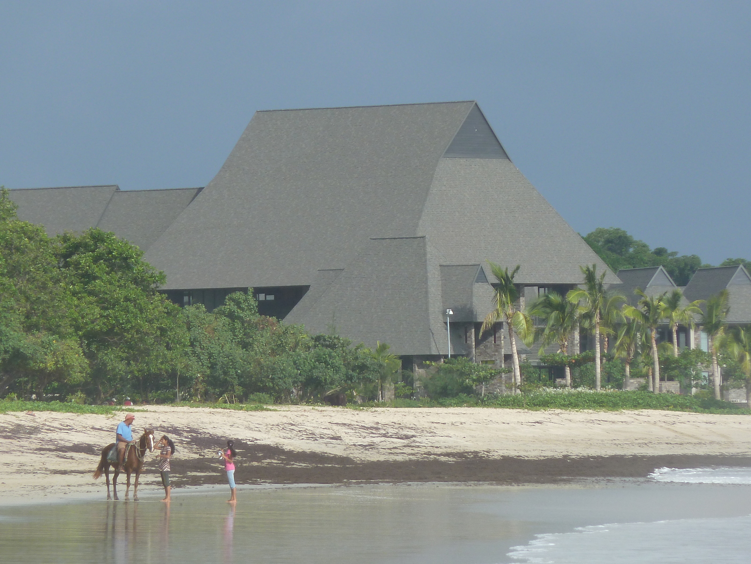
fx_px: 8656
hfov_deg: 5.0
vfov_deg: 3.7
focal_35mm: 399
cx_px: 376
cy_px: 282
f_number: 4.9
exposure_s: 1/400
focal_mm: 49.2
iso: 80
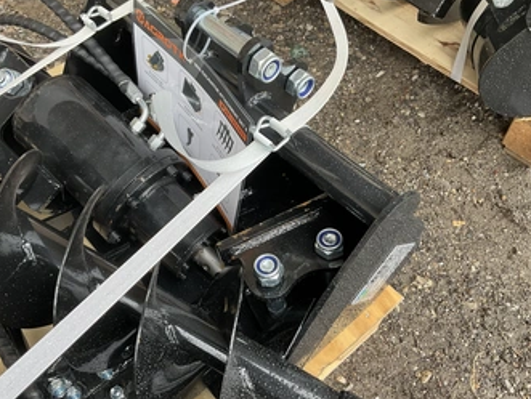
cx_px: 241
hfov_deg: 52.5
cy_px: 199
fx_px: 537
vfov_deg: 40.8
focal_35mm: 35
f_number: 1.8
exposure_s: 1/102
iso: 64
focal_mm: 3
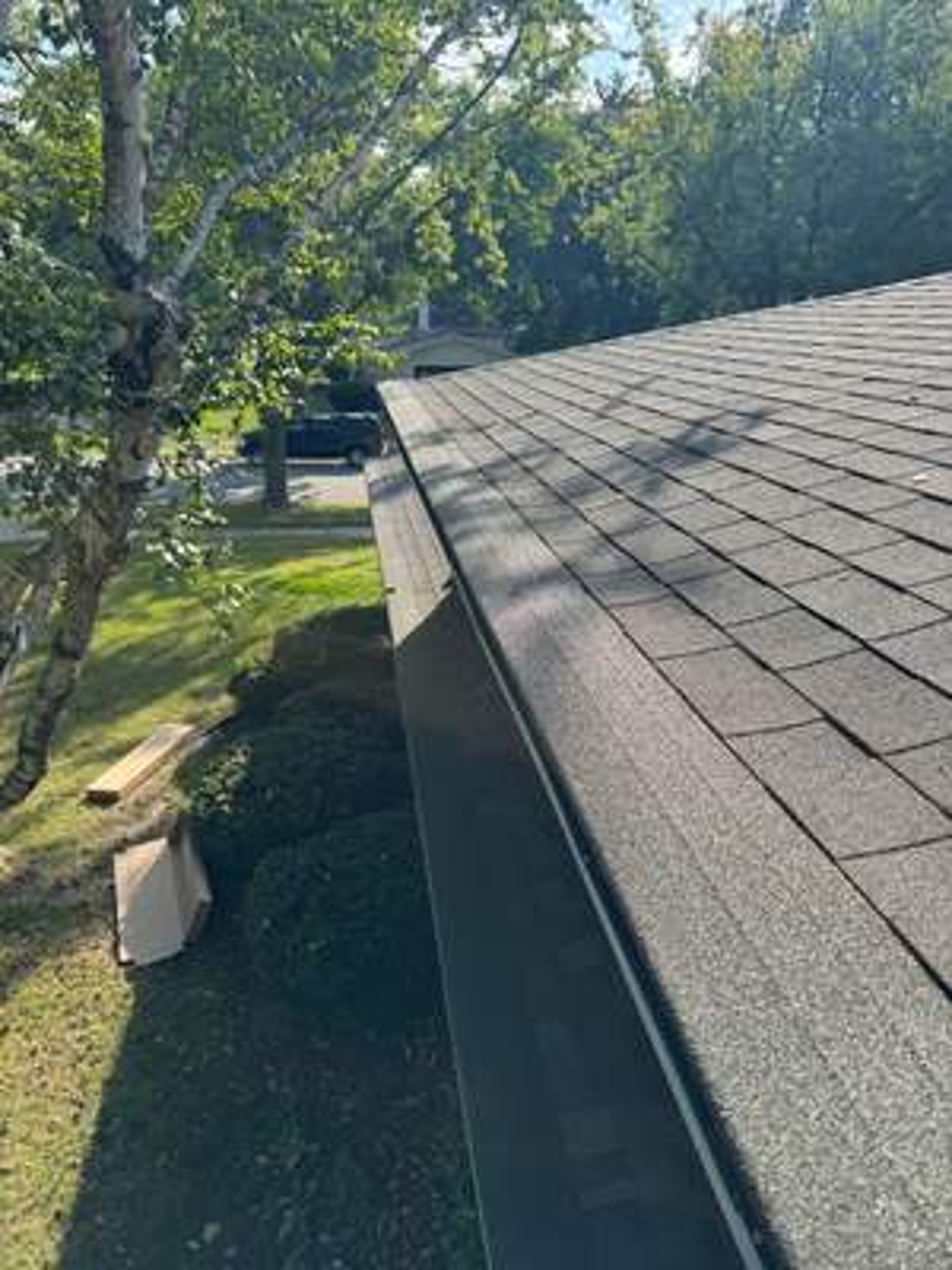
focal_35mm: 24
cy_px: 635
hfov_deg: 56.8
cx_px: 476
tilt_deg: -20.8
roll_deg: -1.0
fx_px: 880
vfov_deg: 71.6
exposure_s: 1/1366
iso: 80
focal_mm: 6.76
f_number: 1.78
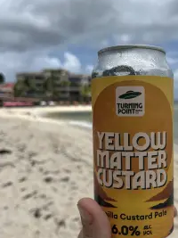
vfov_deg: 47.7
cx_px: 130
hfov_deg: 36.1
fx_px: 268
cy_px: 136
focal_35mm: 39
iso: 50
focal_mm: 5.1
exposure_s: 1/7874
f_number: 1.6
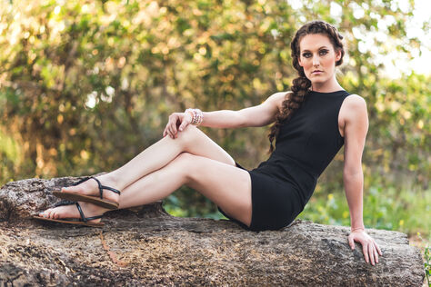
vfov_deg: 16.1
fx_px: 1018
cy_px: 144
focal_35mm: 85
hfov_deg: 23.9
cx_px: 216
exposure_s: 1/200
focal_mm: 85
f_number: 2
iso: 250
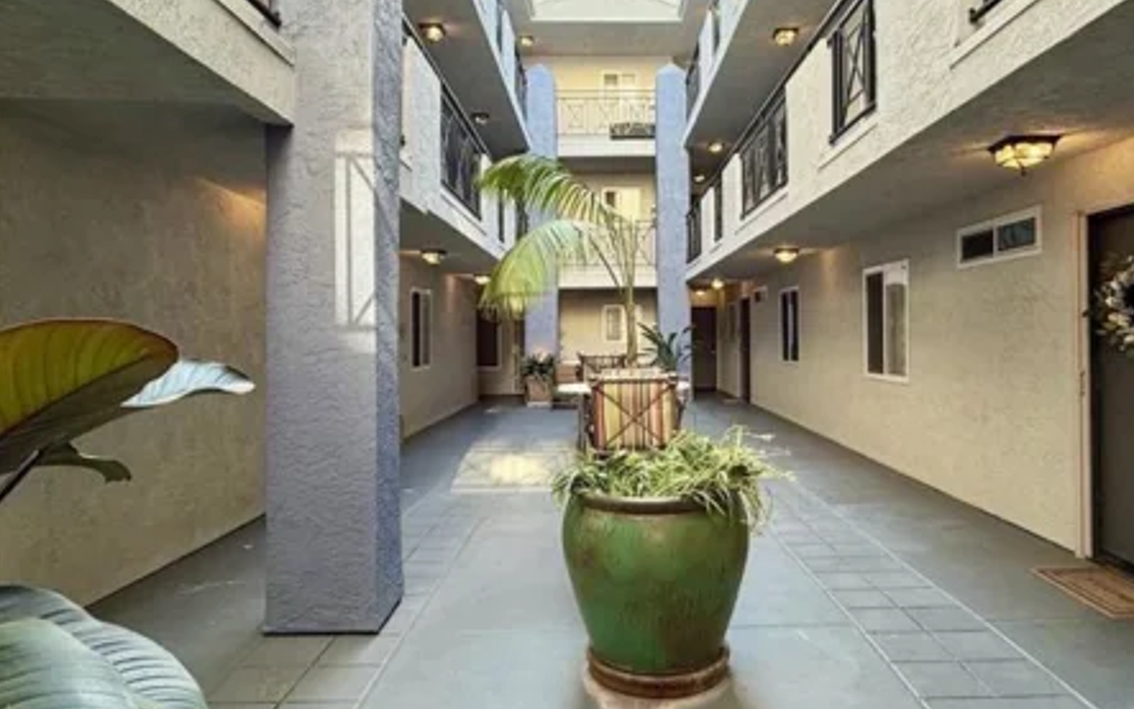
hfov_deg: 72.3
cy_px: 333
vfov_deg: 49.3
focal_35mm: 25
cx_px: 628
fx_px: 773
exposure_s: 1/120
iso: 64
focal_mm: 2.22
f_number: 2.2
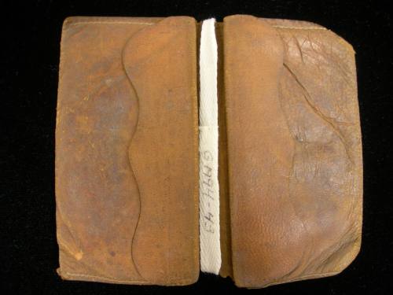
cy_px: 148
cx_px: 196
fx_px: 431
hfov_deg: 49.0
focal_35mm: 38
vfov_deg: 37.7
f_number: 2.8
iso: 76
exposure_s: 1/3.8
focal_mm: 7.8
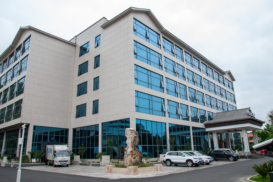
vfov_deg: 47.8
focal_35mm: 27
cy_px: 91
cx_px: 136
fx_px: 205
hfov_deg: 67.4
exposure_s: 1/125
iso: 100
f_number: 10
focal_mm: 18
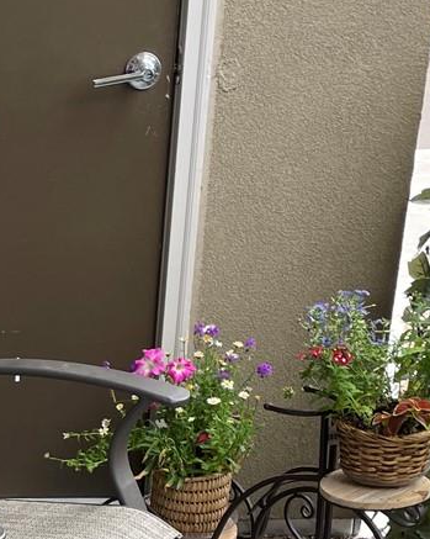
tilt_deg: -25.0
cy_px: 558
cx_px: -150
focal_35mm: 93
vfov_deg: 19.9
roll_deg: +1.6
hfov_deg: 15.6
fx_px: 1481
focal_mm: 4.2
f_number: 1.6
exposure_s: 1/272
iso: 32
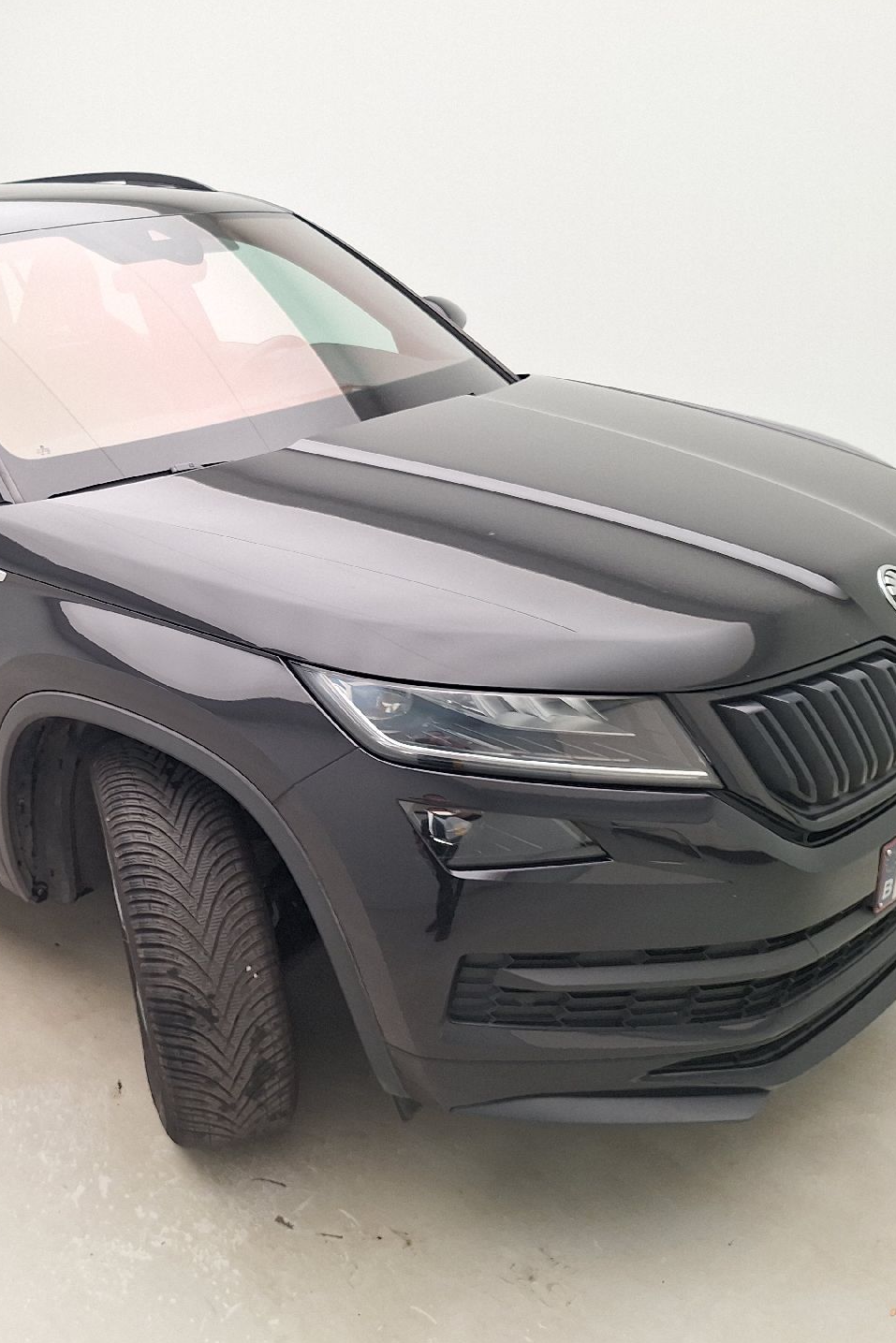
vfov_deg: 58.7
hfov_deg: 39.4
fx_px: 1194
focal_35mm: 32
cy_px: 671
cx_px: 167
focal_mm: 5.54
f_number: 1.8
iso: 64
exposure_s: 1/100
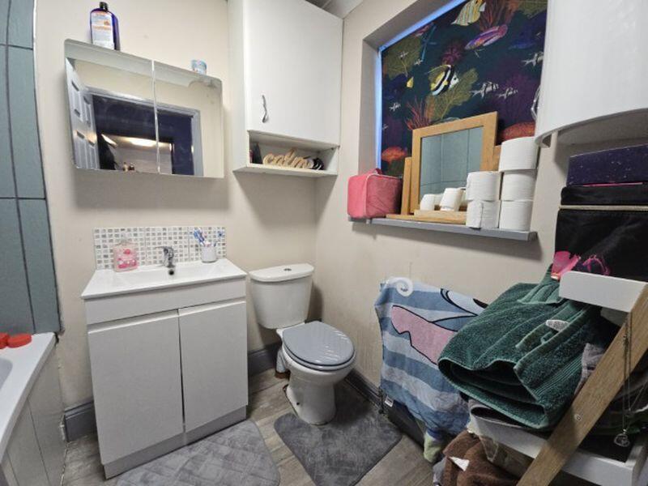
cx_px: 324
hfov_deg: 106.2
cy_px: 243
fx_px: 243
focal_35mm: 13
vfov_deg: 89.9
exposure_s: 1/50
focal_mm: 2.2
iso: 200
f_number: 2.2
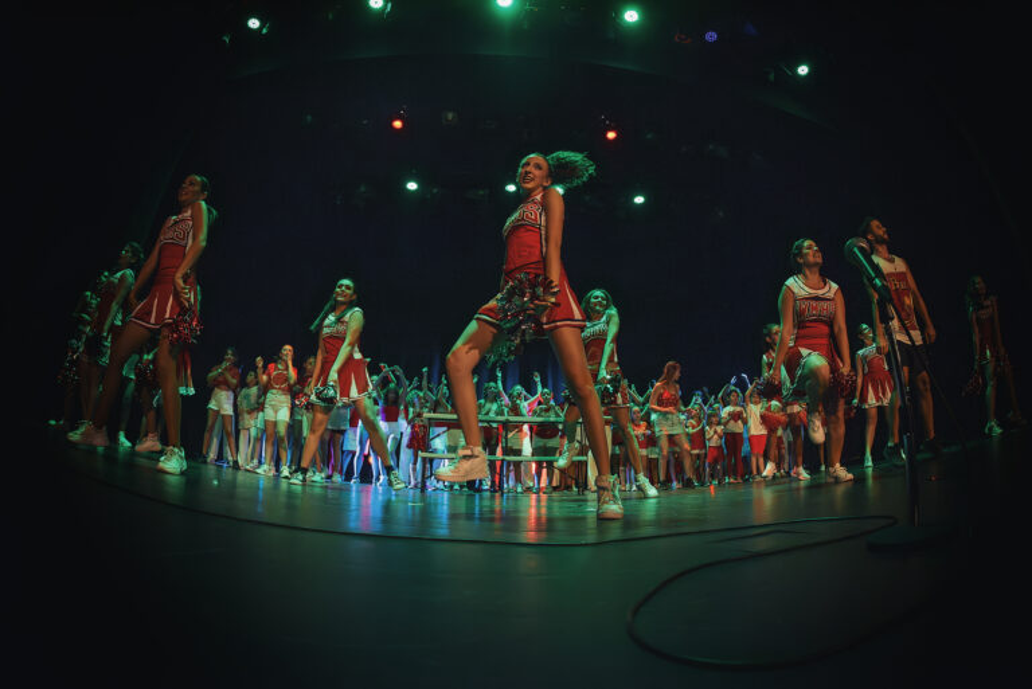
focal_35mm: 15
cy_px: 344
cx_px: 516
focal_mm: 15
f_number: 4.5
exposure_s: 1/320
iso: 6400
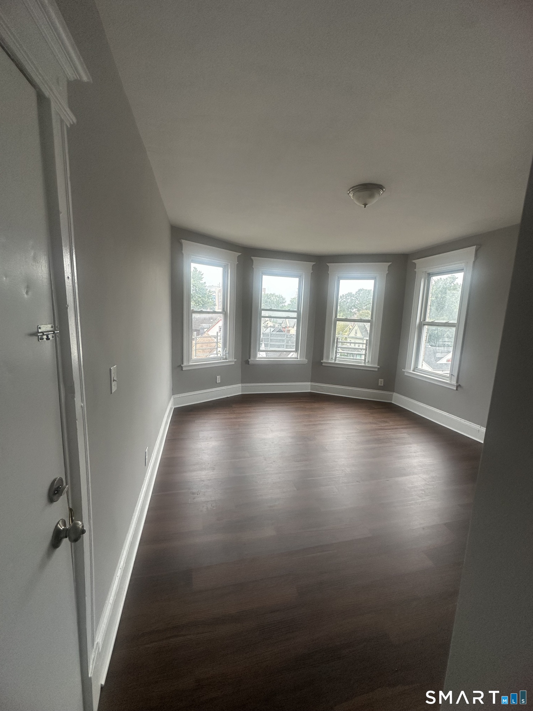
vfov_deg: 102.1
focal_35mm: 14
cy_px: 356
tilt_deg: -9.1
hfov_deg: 85.7
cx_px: 266
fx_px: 287
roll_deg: -2.7
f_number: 2.2
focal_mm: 2.22
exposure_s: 1/99
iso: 100
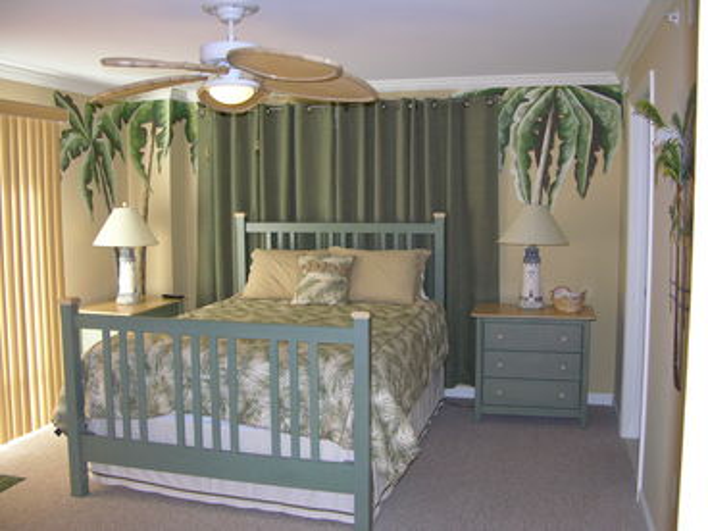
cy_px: 266
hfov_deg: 52.6
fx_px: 716
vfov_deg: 40.7
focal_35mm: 35
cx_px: 354
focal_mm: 8.9
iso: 200
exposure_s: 1/60.1
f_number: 2.8
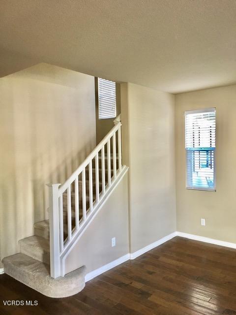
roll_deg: +0.4
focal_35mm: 29
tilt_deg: -0.4
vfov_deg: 61.7
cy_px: 158
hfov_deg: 48.2
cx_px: 118
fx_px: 264
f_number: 2.2
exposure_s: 1/30
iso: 100
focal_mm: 4.15
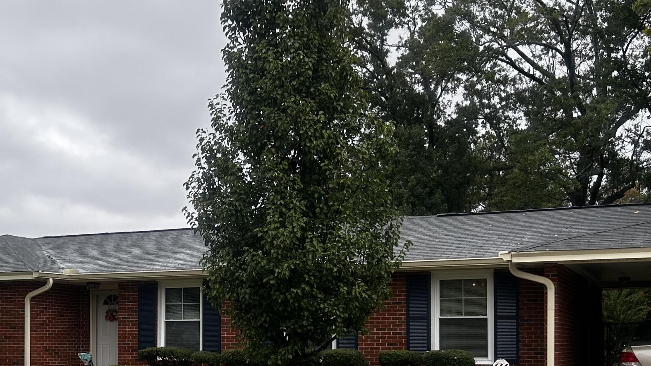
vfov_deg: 21.7
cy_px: 325
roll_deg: +0.6
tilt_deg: +0.6
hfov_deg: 38.1
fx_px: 932
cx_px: 218
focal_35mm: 54
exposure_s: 1/718
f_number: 1.5
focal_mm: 5.7
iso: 50
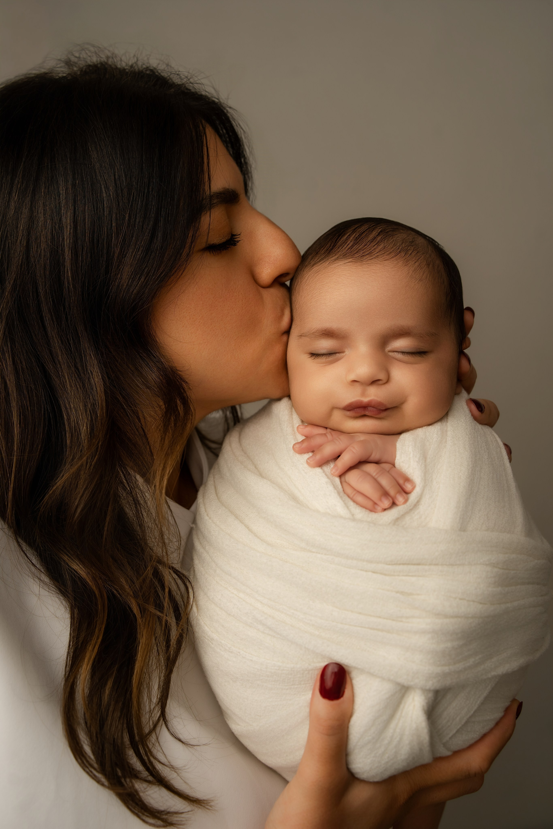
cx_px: 276
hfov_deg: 29.9
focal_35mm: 45
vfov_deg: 43.6
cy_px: 414
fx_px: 1037
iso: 125
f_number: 5.6
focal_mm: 45
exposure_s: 1/160
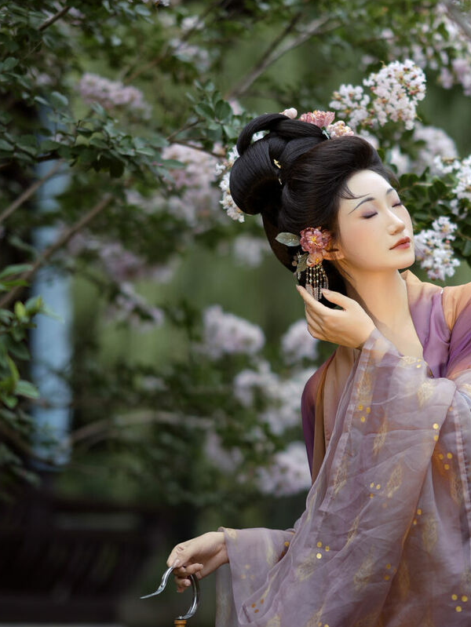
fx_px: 2919
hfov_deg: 9.2
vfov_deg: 12.3
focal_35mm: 161
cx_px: 276
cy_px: 277
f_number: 1.4
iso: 80
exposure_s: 1/125
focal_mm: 85
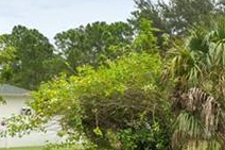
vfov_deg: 22.9
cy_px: 129
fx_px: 362
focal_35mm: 58
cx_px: 302
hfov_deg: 27.8
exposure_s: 1/640
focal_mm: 12
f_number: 7.1
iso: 400
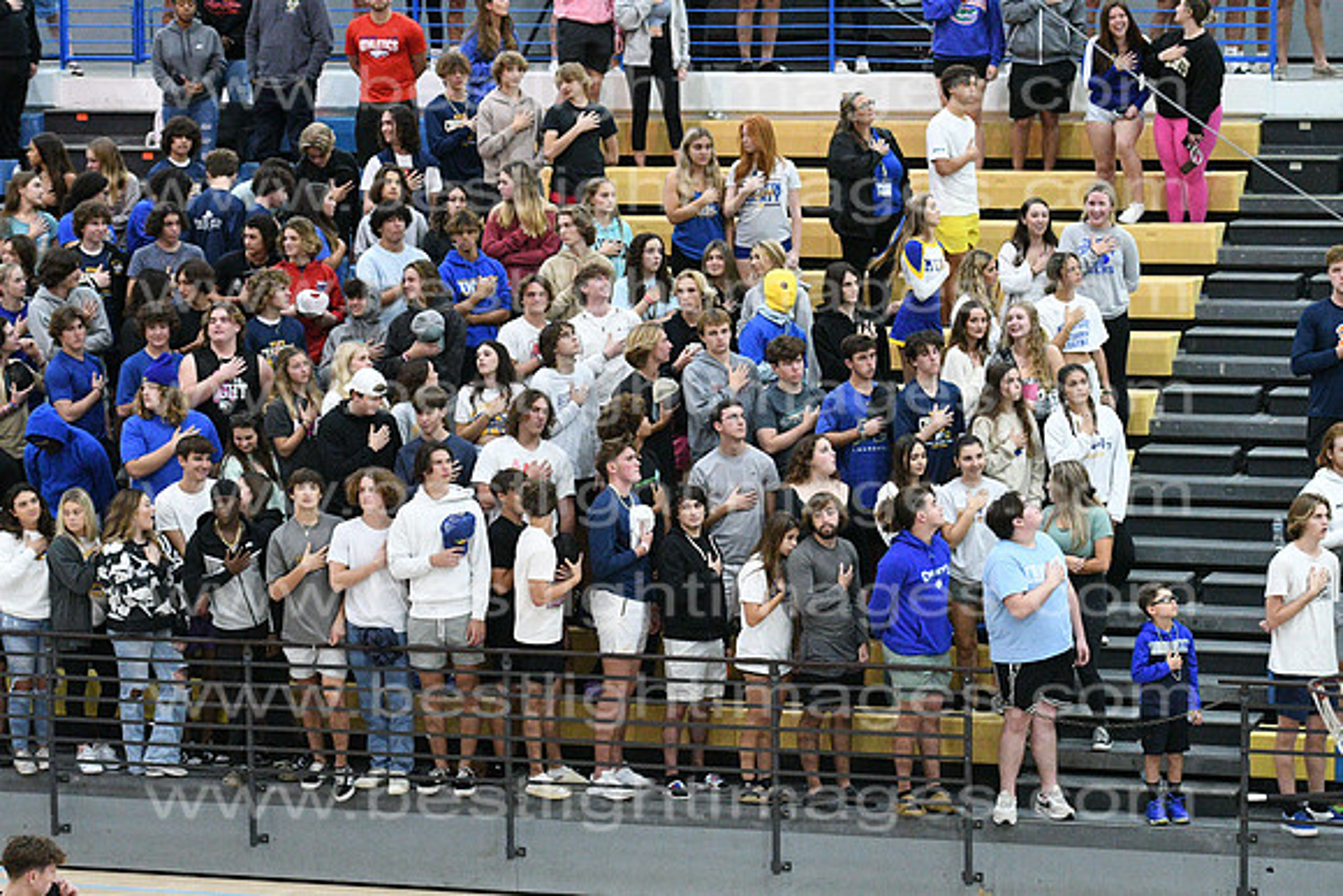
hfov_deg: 15.9
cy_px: 448
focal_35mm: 129
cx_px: 672
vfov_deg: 10.6
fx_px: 4813
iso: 12800
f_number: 3.5
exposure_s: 1/800
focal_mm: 86
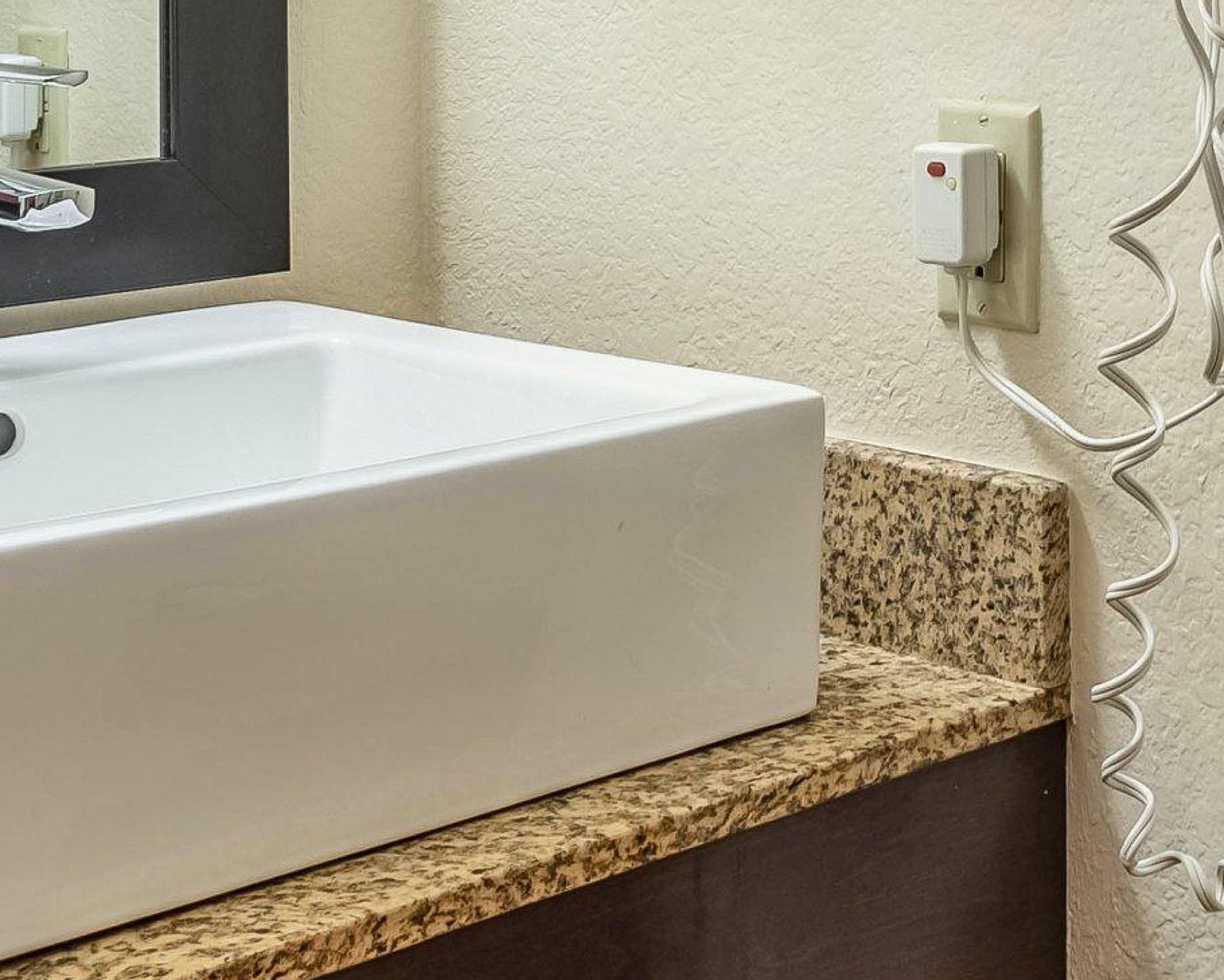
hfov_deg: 22.7
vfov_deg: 18.7
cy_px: -179
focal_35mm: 78
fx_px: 2826
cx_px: 1429
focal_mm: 18
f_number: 8
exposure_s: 1/100
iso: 400
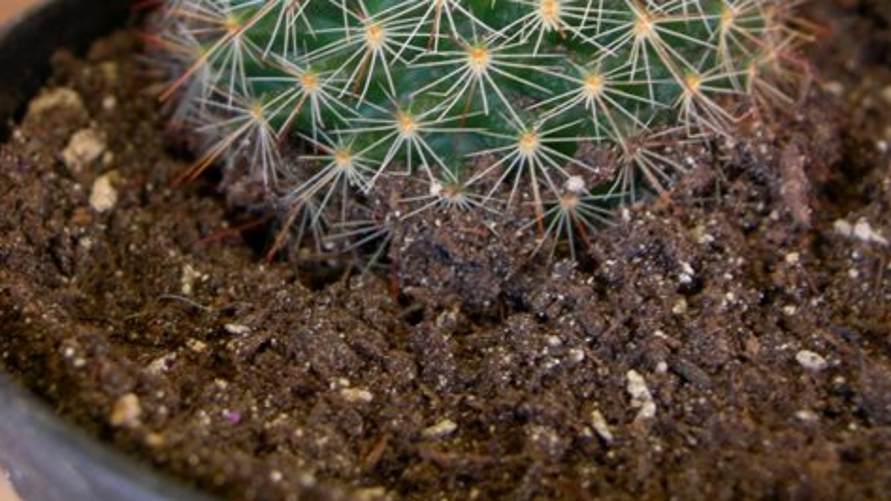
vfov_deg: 20.9
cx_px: 441
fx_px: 1323
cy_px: 30
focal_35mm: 56
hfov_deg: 37.2
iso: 64
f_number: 3.9
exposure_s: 1/38.8
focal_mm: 8
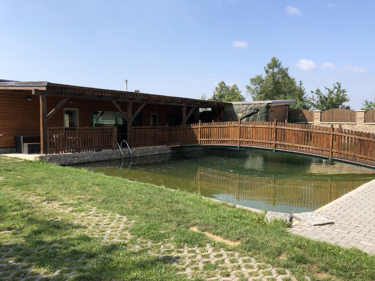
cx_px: 188
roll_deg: +0.3
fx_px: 303
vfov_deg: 49.7
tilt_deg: -3.1
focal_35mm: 28
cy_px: 140
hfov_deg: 63.4
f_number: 1.8
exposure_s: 1/1333
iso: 20
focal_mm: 4
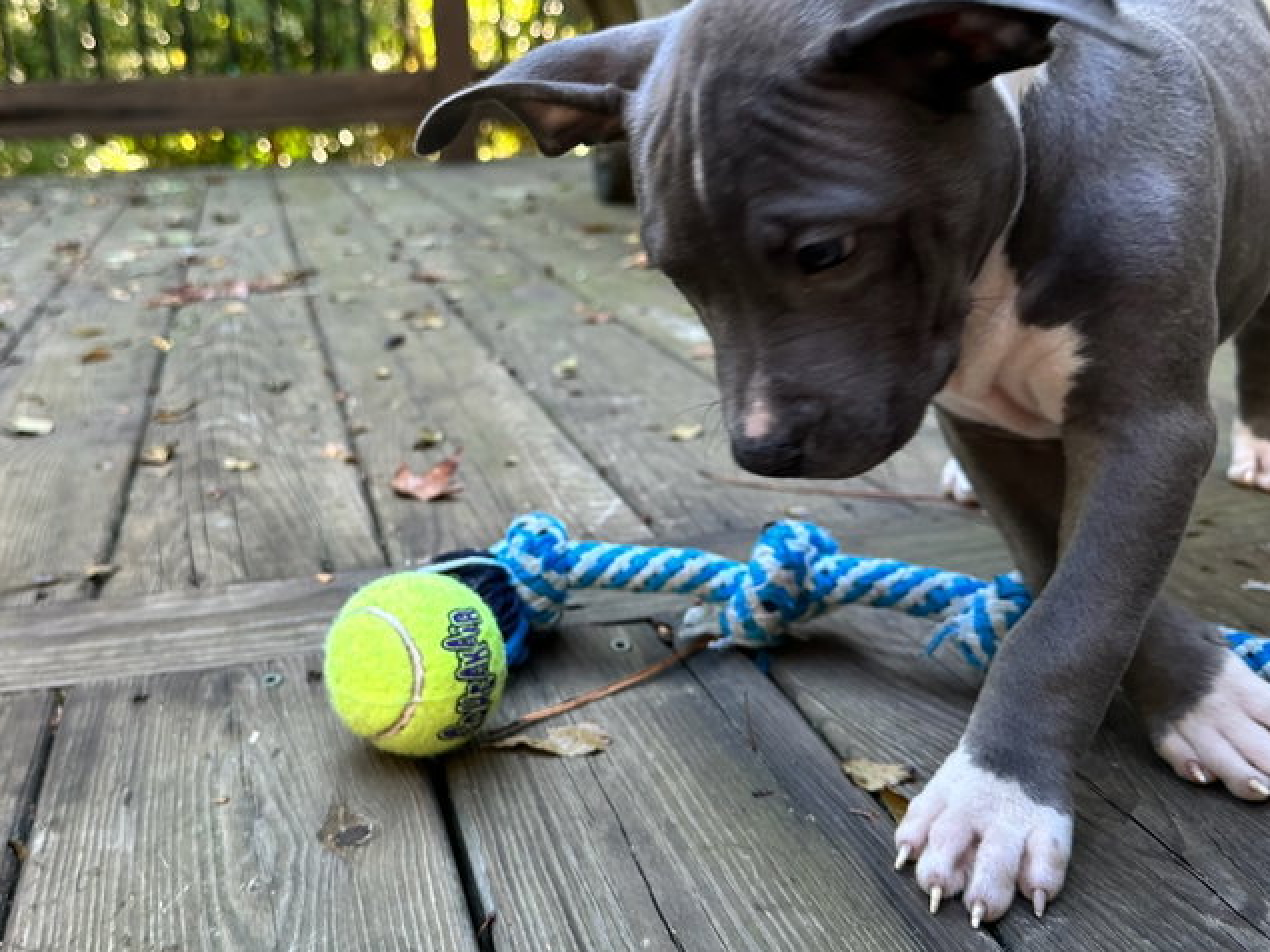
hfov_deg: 53.4
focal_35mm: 34
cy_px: 449
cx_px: 484
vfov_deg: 41.8
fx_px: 1247
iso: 100
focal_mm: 6.86
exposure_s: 1/121
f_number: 1.78
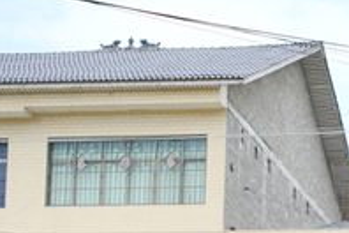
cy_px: 488
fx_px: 1687
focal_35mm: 174
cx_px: 504
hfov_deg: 11.4
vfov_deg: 7.5
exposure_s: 1/640
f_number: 3.5
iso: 100
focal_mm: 40
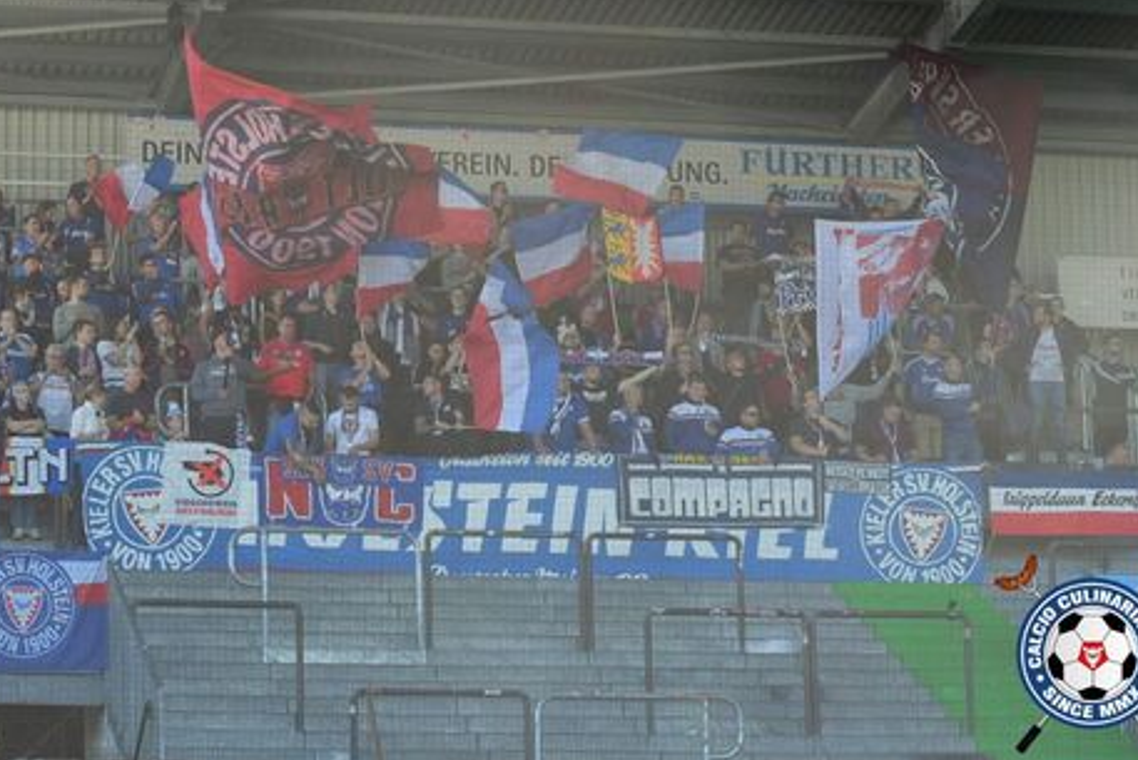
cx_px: 518
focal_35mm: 131
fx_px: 4142
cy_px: 299
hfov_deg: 15.6
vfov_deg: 10.5
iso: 1250
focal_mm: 70
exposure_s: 1/800
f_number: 10
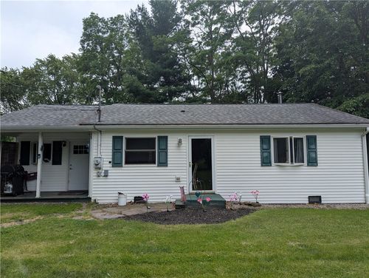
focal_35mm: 24
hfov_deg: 71.5
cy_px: 139
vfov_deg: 56.9
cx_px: 184
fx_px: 256
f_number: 1.85
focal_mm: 6.81
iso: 37
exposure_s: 1/1192
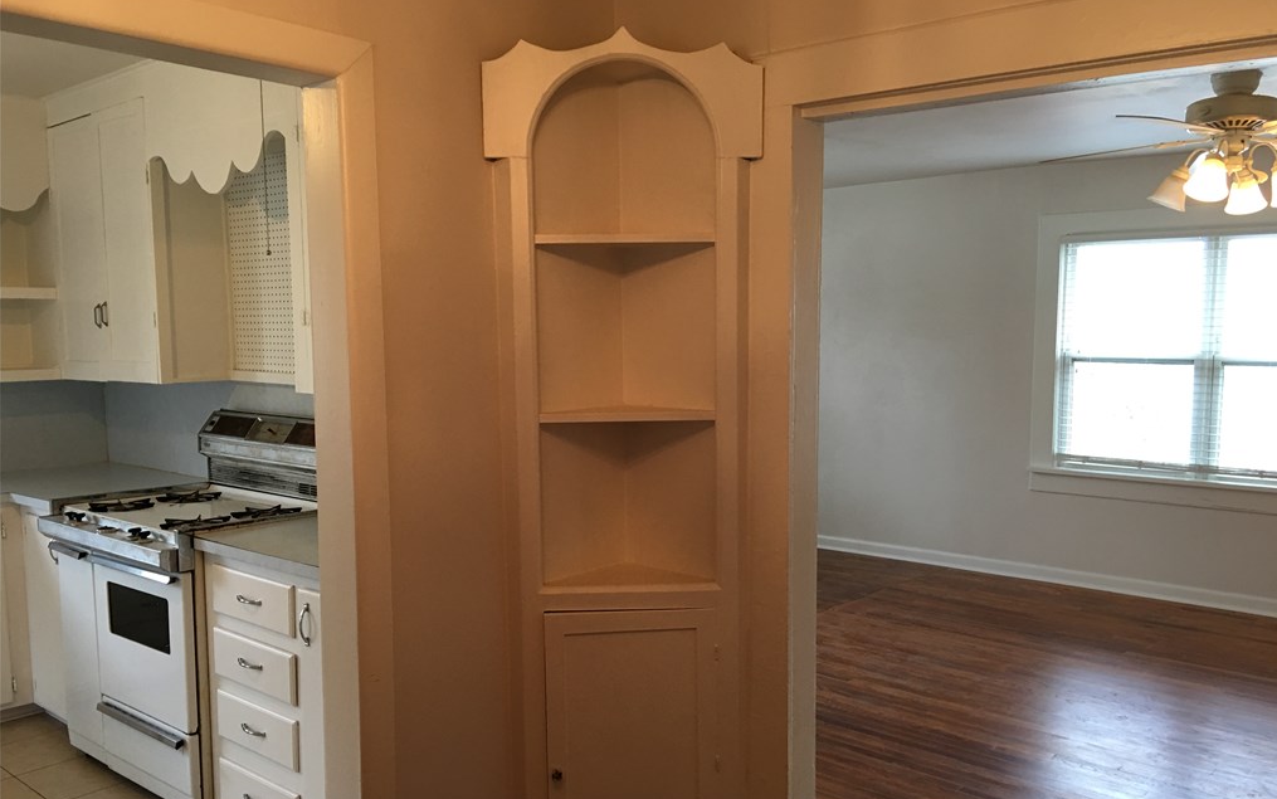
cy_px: 450
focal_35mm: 31
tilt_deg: -5.4
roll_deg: -0.3
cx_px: 643
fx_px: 1079
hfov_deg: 61.2
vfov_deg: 40.6
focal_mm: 4.15
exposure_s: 1/30
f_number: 2.2
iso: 40
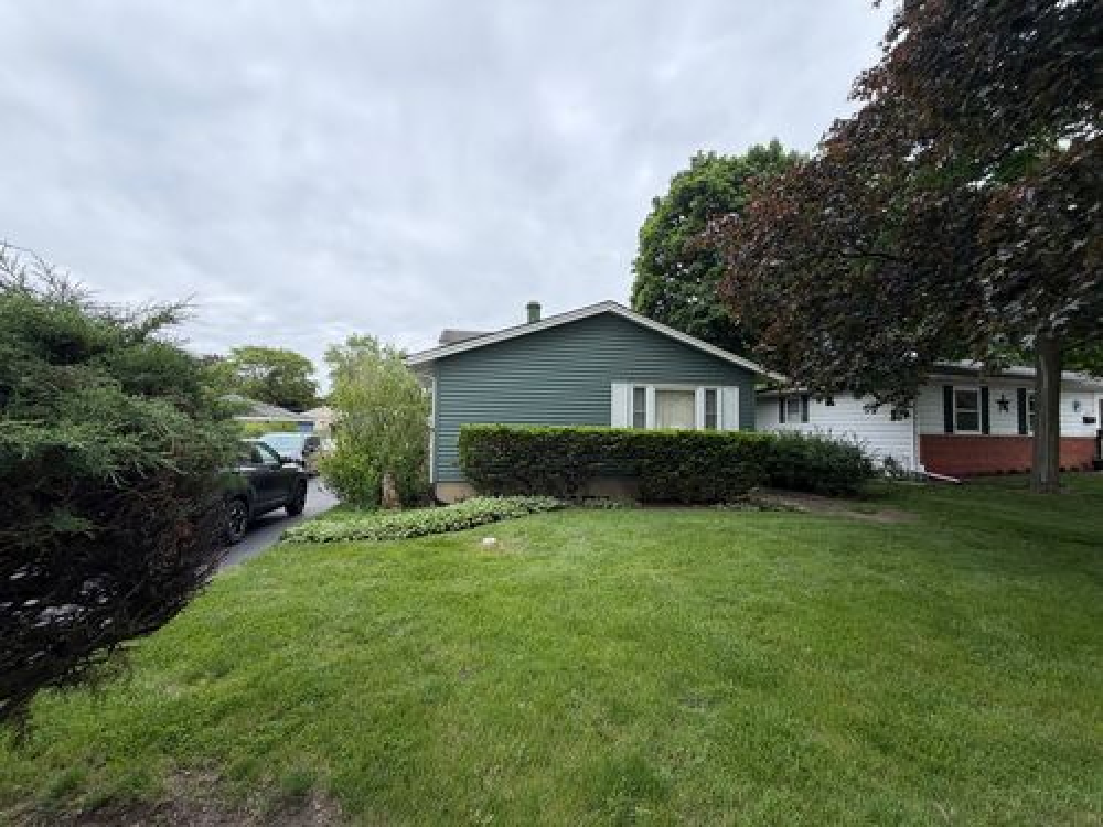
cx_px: 552
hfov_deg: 102.1
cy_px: 414
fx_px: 446
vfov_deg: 85.7
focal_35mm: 14
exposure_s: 1/734
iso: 40
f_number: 2.2
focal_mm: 2.22
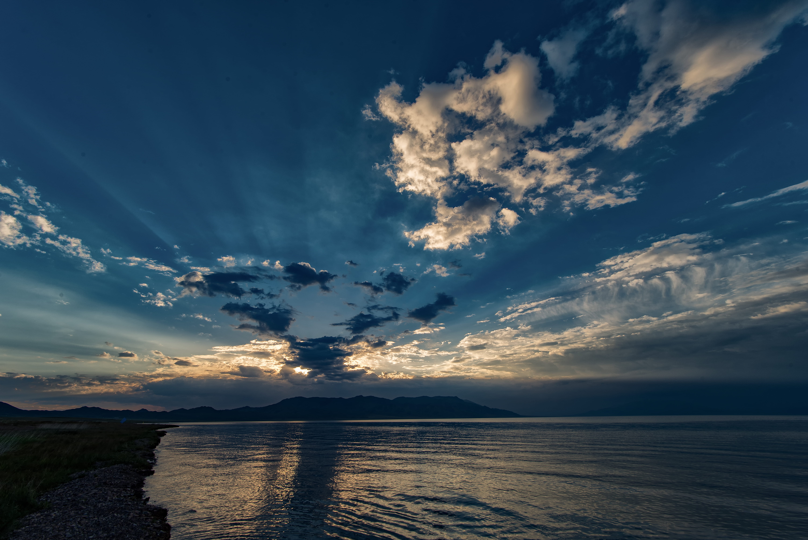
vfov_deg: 90.1
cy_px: 270
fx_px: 269
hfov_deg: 112.6
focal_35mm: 12
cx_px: 404
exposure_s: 1/60
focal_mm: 12
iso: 50
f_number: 14
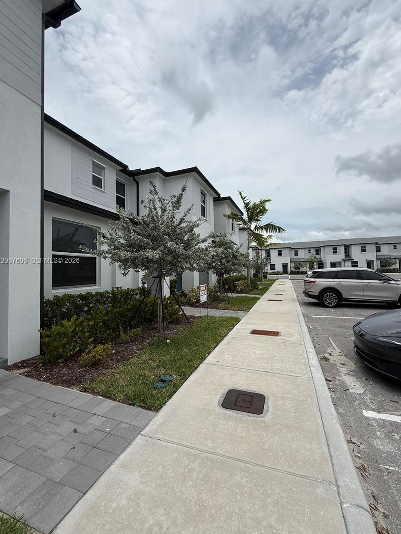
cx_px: 206
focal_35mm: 15
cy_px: 261
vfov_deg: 98.2
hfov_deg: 81.7
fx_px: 232
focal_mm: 2.22
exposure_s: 1/4149
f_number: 2.2
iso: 50
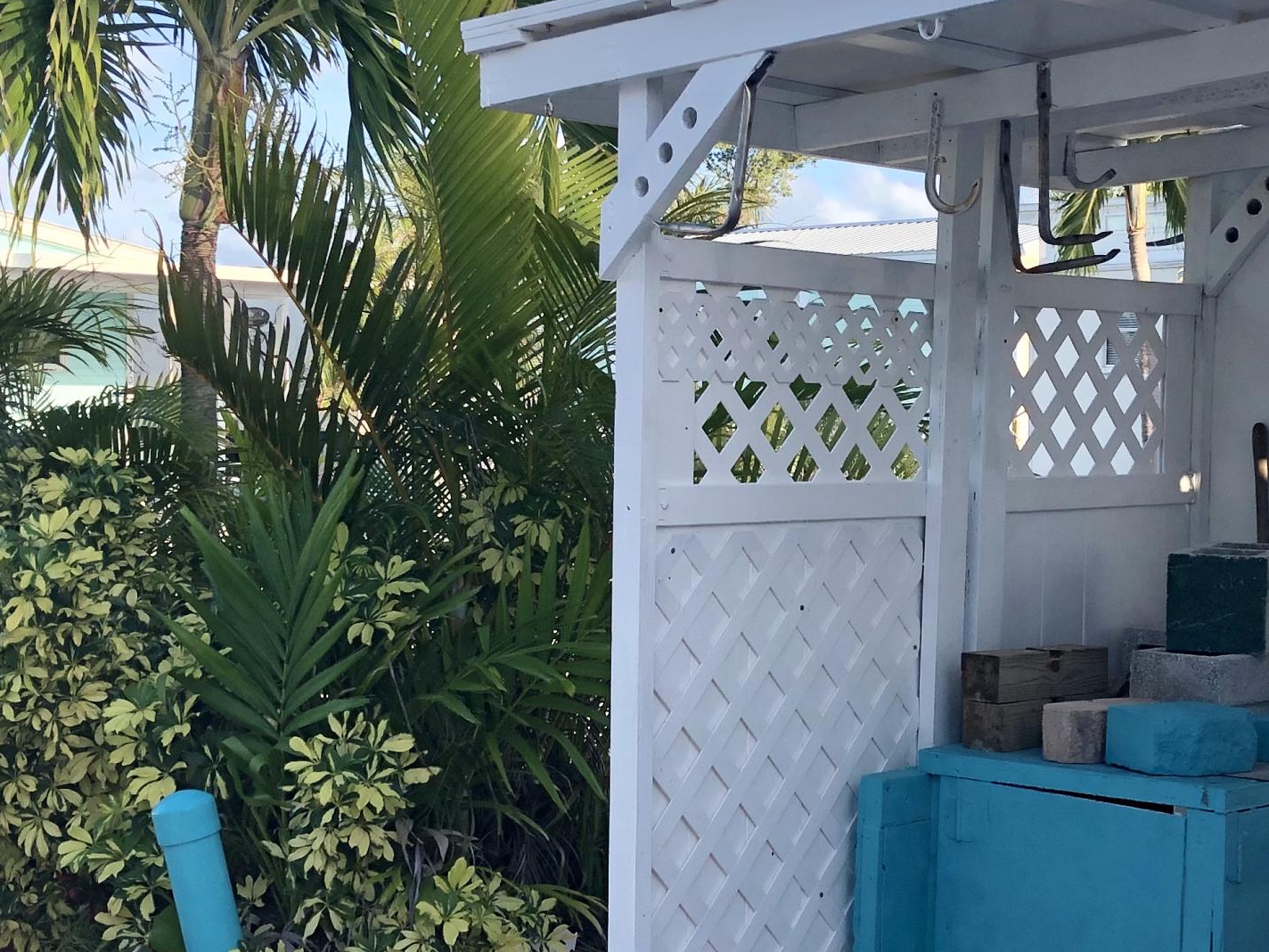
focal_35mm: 59
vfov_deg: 24.8
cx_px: 829
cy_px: 486
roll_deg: -1.6
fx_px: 2163
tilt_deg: -3.6
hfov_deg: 32.5
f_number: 1.8
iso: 20
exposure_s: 1/571
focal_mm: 3.99
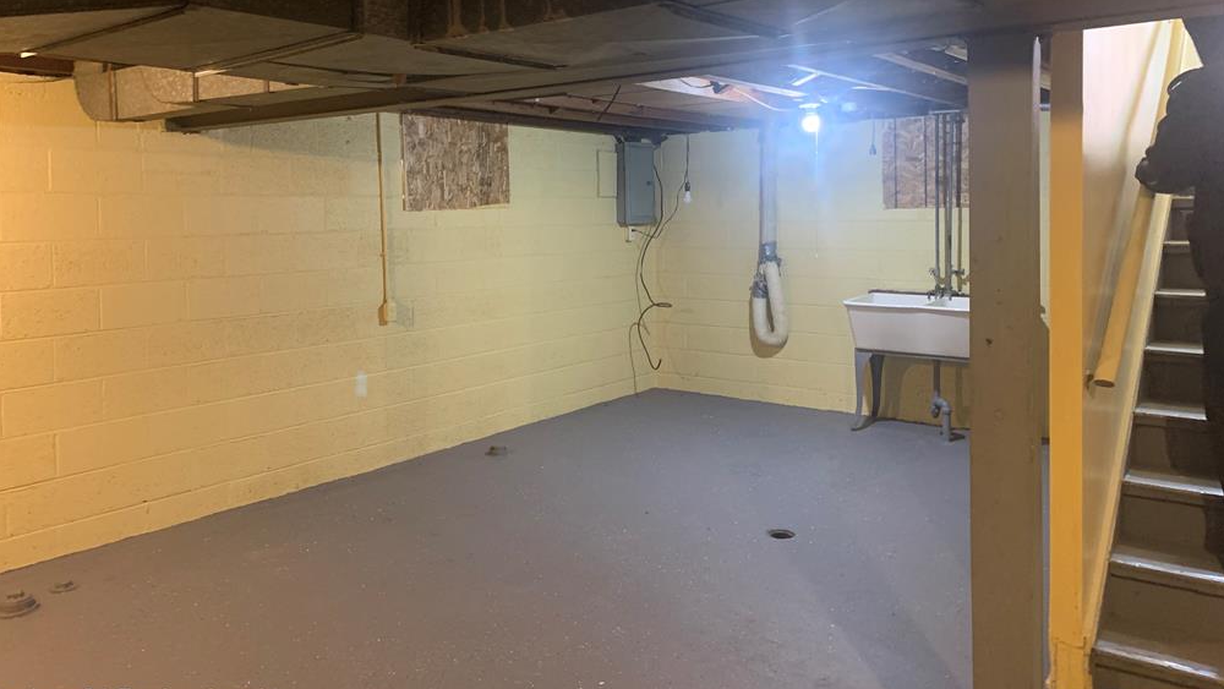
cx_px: 602
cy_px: 250
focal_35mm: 29
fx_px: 941
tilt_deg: -3.0
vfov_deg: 39.9
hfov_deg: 66.1
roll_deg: +0.3
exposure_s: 1/30
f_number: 1.8
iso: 500
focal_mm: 4.25
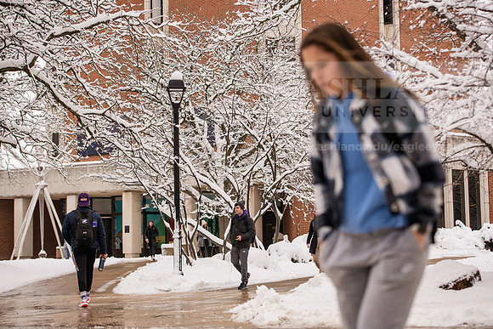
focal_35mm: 78
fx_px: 1068
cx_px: 246
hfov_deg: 26.0
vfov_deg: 17.5
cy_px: 164
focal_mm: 78
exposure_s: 1/500
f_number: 3.5
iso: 160
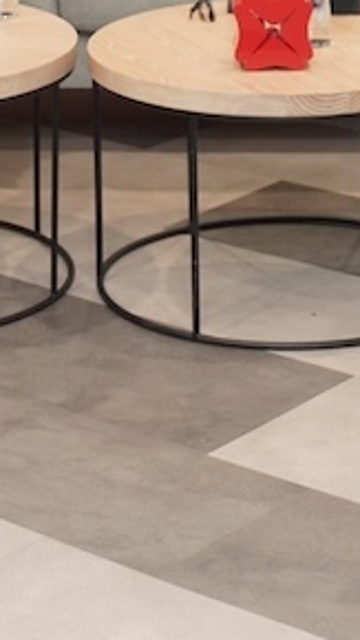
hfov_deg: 8.7
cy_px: -145
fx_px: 2360
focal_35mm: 139
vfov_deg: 14.9
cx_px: 102
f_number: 2.8
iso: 800
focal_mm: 36
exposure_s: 1/125
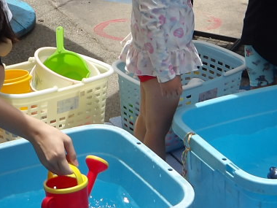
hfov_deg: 21.5
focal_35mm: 91
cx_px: 121
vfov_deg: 16.0
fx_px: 728
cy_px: 23
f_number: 10.4
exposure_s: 1/146
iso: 100
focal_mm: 4.9
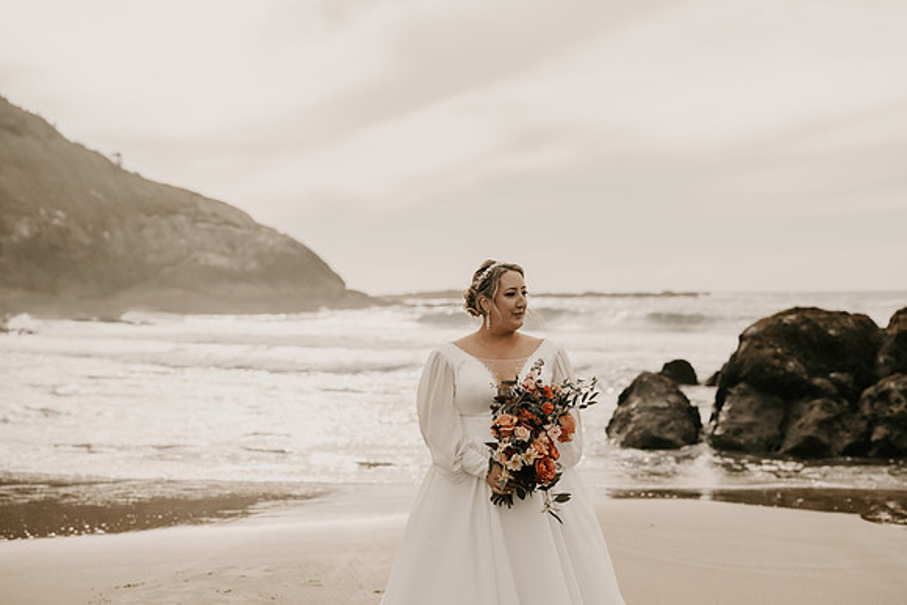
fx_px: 1260
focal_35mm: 50
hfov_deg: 39.6
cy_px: 302
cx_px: 454
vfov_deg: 27.0
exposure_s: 1/12800
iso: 640
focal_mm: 50
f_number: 2.5
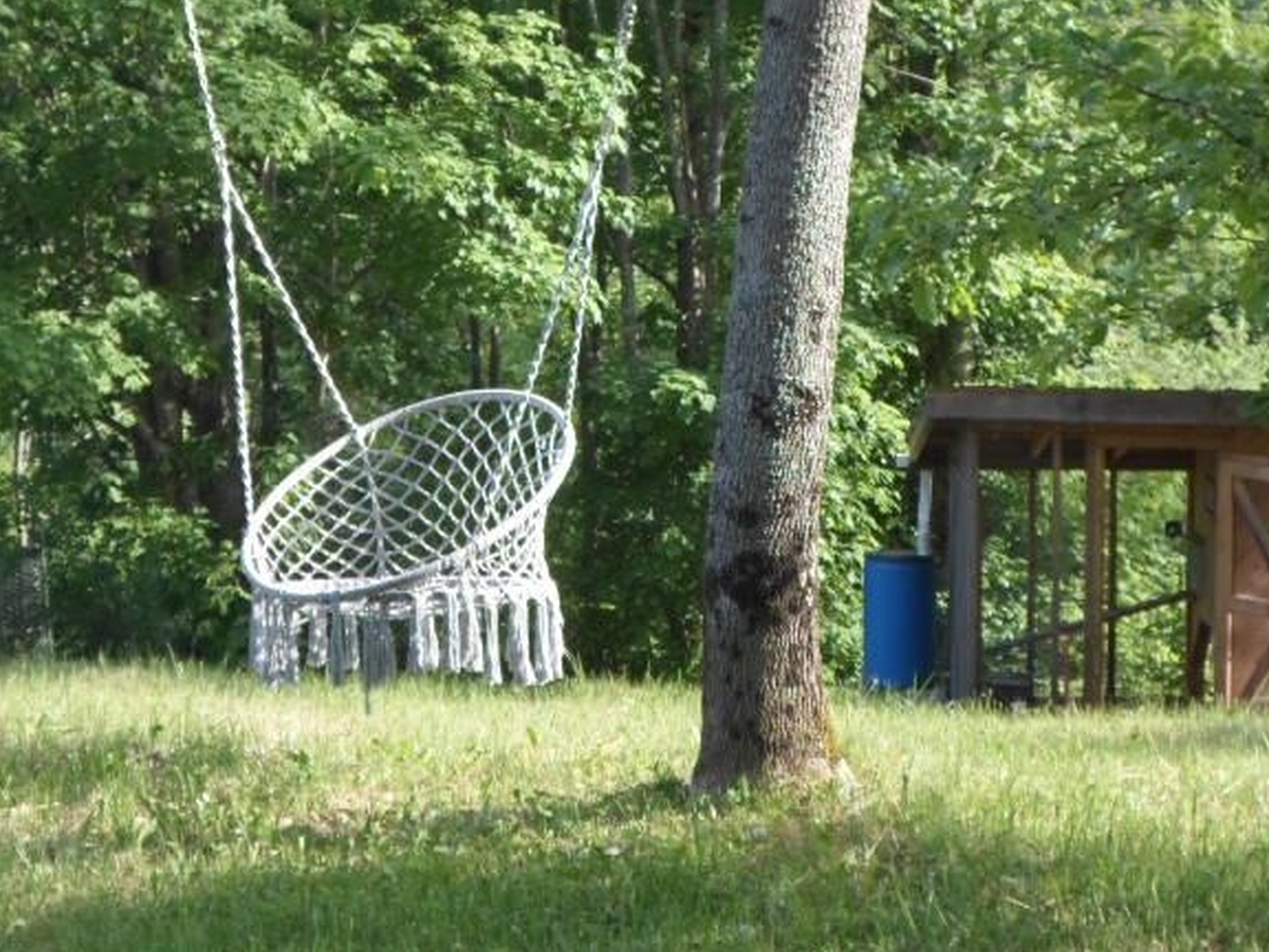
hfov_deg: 20.4
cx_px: 668
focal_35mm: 96
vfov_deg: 15.4
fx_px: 3519
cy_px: 273
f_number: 3.6
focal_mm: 9.7
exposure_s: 1/125
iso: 80
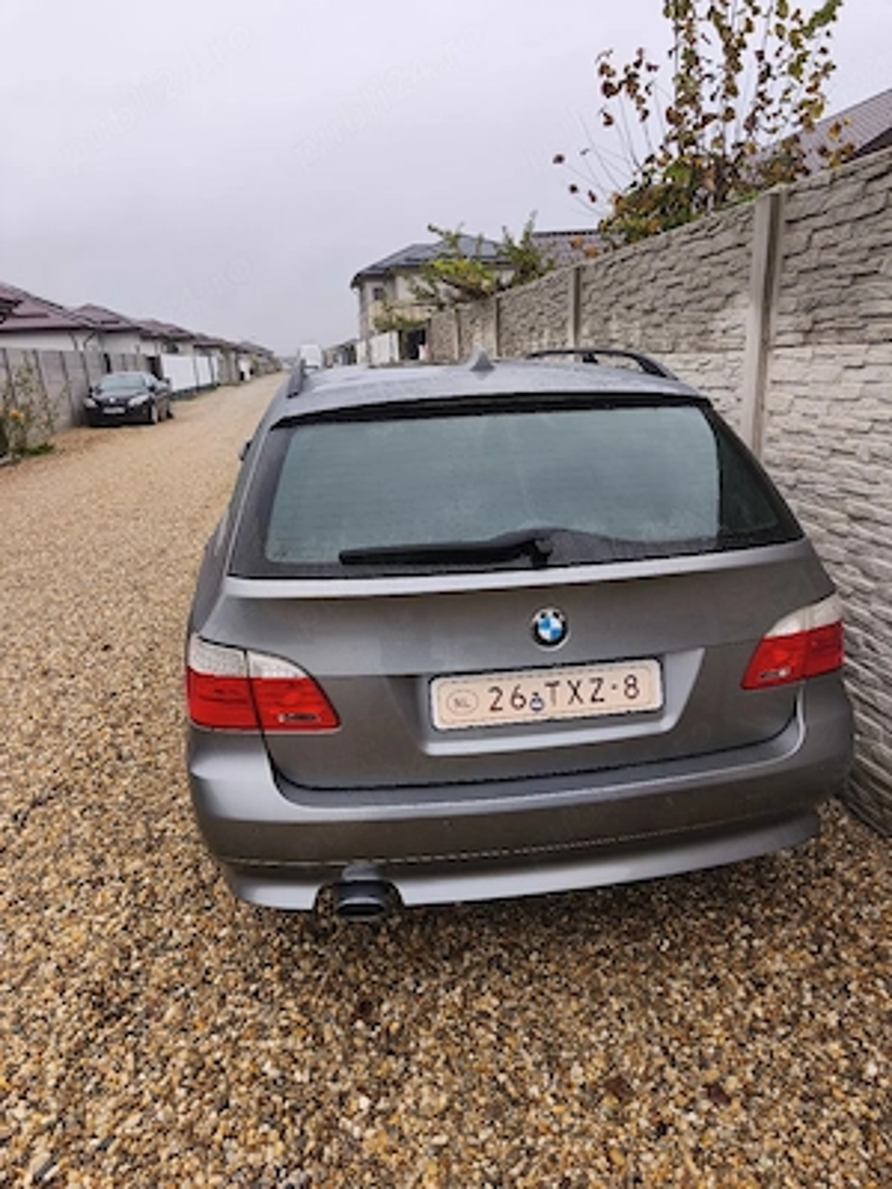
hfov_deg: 58.9
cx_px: 446
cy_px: 594
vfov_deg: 73.9
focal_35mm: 23
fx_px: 790
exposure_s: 1/312
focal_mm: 5.35
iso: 80
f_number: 1.7
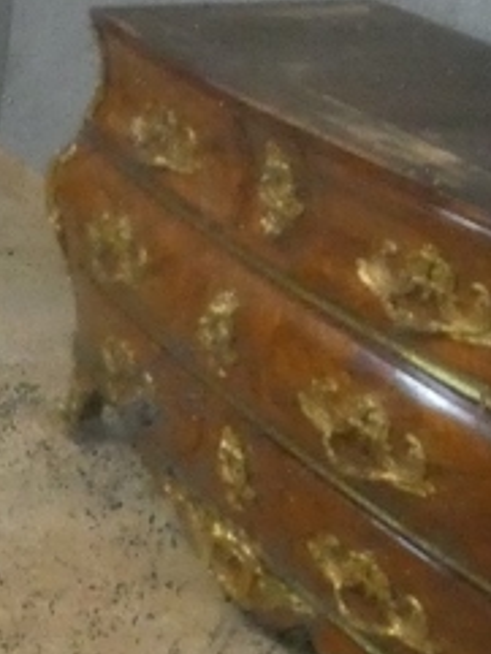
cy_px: 57
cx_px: -502
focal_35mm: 85
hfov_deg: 14.4
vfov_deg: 22.4
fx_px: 1606
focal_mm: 3.6
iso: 800
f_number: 2.8
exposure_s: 1/125
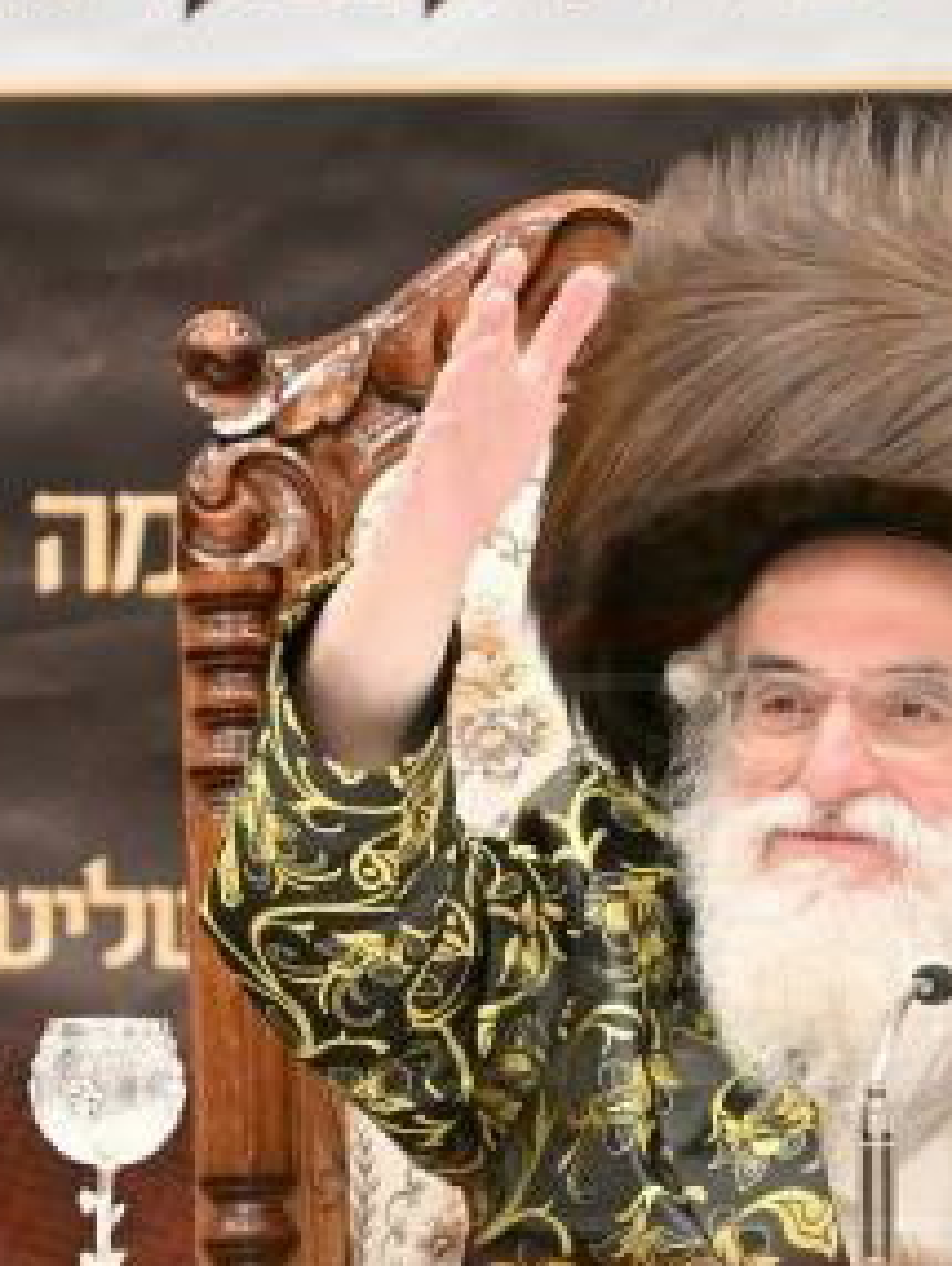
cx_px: 779
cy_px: 1102
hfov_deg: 1.4
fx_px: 37786
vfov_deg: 1.9
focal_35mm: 1032
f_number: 2.8
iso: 320
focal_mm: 200
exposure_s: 1/320
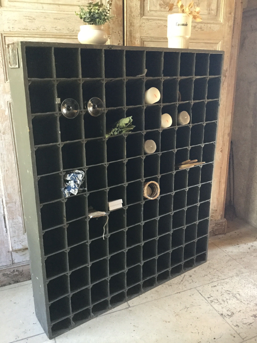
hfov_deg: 45.4
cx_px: 128
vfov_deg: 58.4
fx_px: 307
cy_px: 172
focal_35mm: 31
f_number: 2.4
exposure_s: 1/33
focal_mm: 3.3
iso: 200
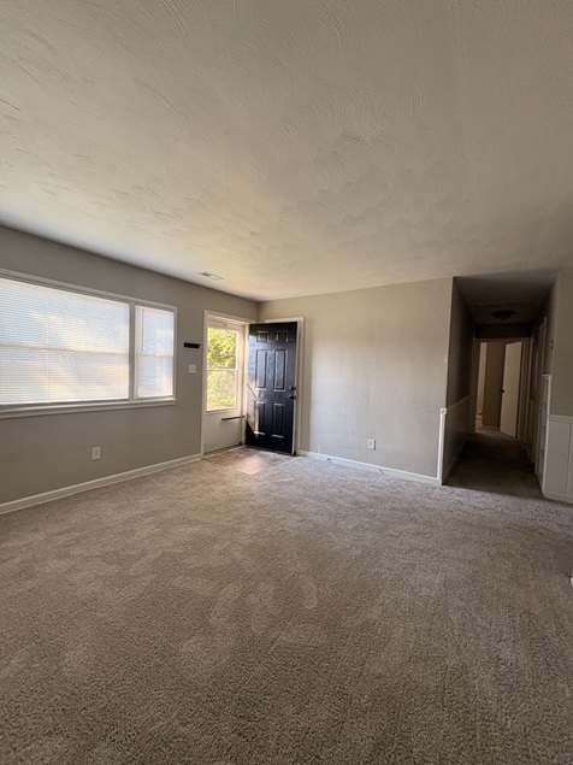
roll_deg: -2.0
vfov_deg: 102.1
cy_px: 382
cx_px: 286
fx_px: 309
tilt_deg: -2.3
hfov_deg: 85.7
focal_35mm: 14
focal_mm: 2.22
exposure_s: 1/99
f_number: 2.2
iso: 100
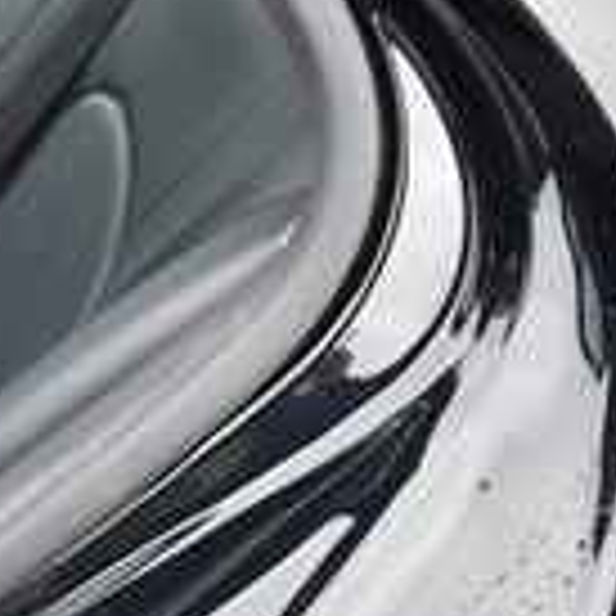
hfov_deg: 14.3
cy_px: 205
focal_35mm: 107
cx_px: -504
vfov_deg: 16.2
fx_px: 2154
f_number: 3.5
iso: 800
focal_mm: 18
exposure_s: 1/125
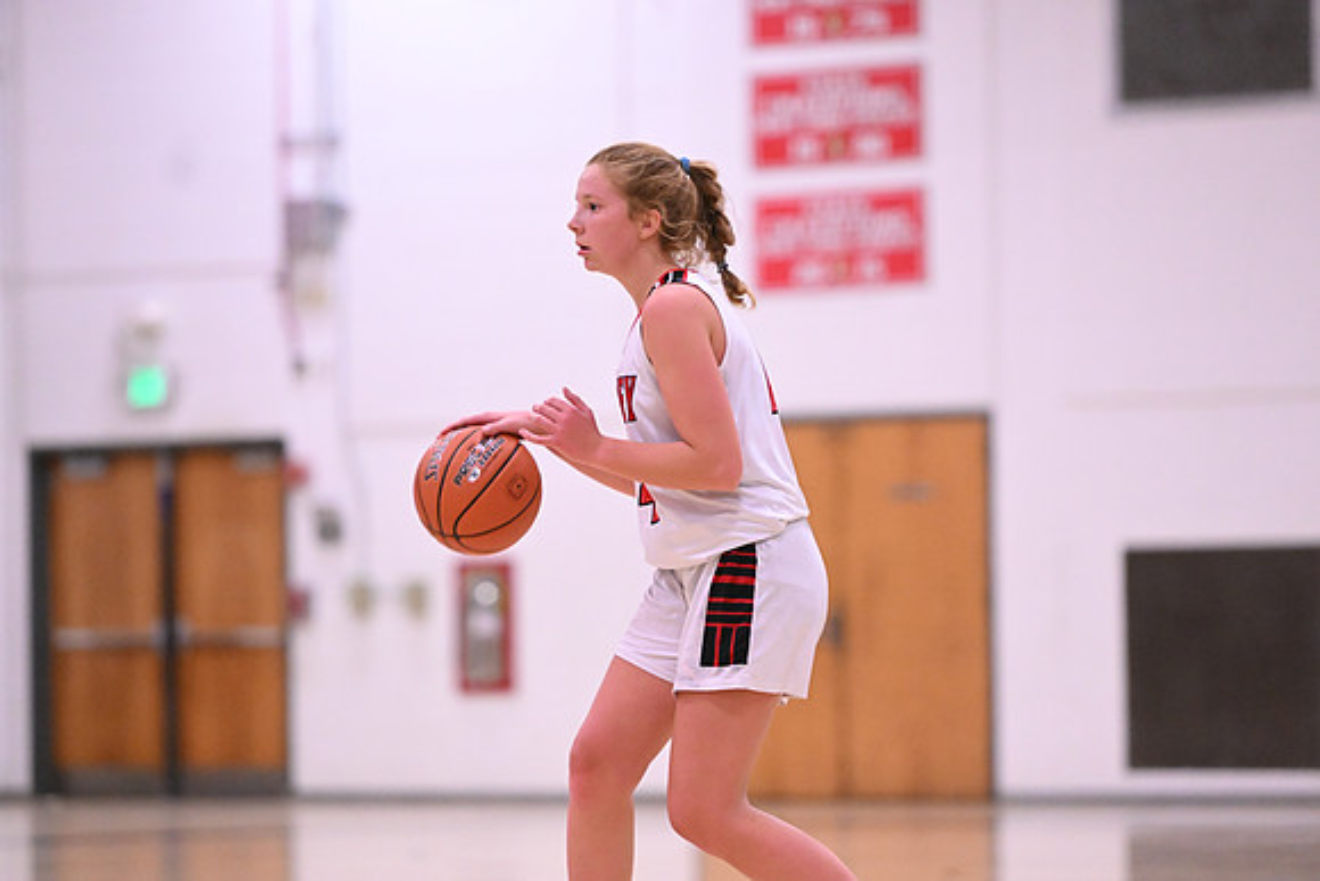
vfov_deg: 7.9
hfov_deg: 11.7
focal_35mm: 175
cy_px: 440
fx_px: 6418
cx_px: 660
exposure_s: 1/640
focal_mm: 175
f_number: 2.8
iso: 8000
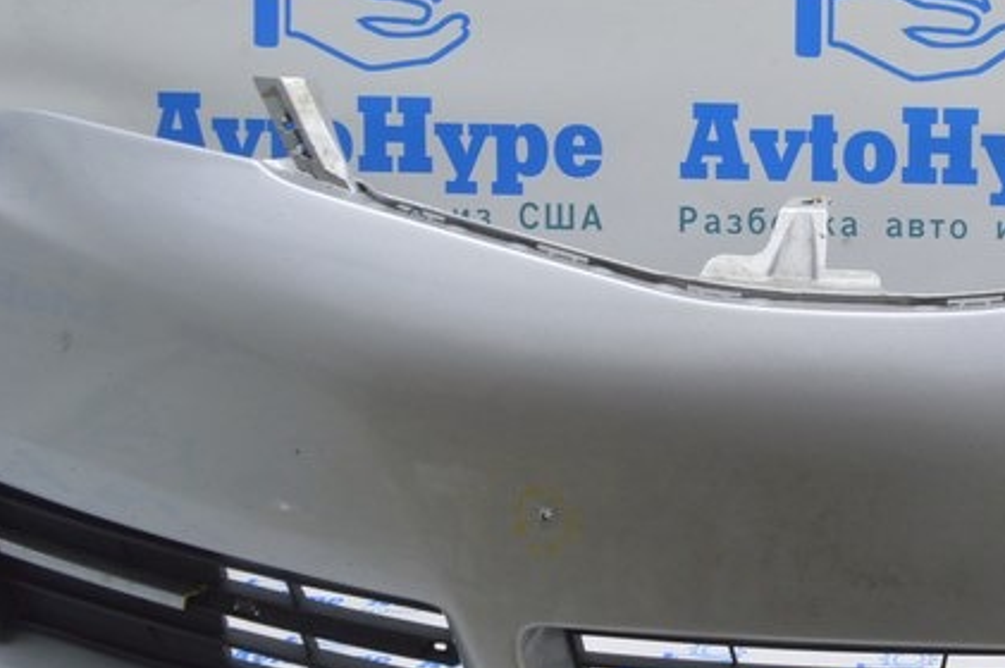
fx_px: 2036
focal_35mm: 73
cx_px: 907
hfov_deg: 26.8
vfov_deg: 18.5
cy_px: 173
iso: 400
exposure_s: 1/20
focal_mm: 20
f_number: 5.6
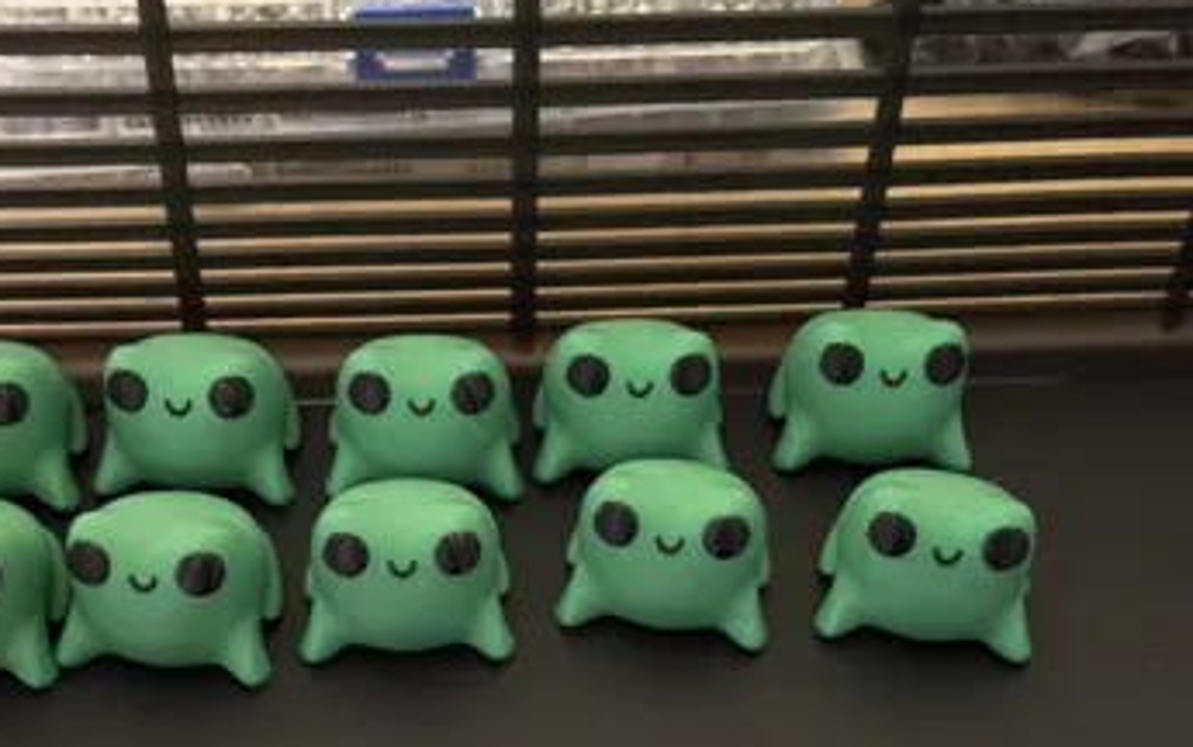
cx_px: 505
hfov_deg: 34.5
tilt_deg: -49.8
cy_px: 498
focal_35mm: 59
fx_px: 1919
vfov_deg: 21.9
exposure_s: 1/20
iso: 800
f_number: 1.78
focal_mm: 6.76
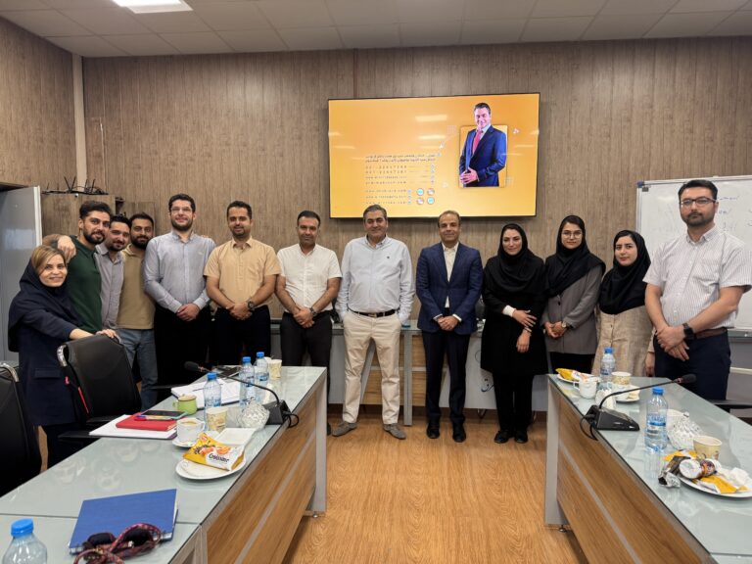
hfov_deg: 71.6
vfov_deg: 56.8
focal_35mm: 24
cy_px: 282
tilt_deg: -3.6
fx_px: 521
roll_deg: +0.7
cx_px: 376
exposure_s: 1/50
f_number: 1.78
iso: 125
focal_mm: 6.76
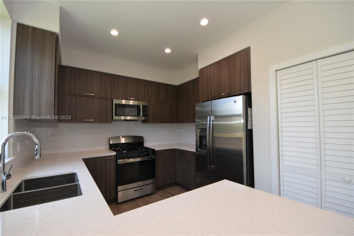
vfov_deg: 77.3
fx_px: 147
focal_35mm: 15
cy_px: 118
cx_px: 177
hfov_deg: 100.4
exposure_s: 1/60
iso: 200
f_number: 5
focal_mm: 10
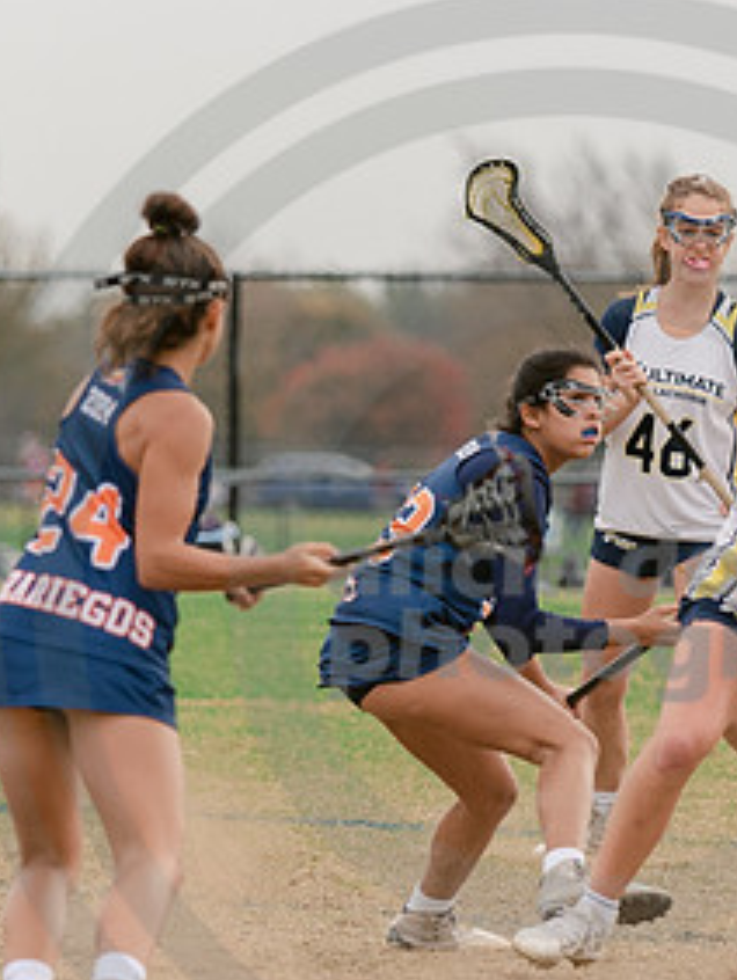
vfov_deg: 3.0
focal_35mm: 654
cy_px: 621
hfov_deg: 2.3
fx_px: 18538
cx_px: 500
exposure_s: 1/1250
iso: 250
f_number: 3
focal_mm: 155
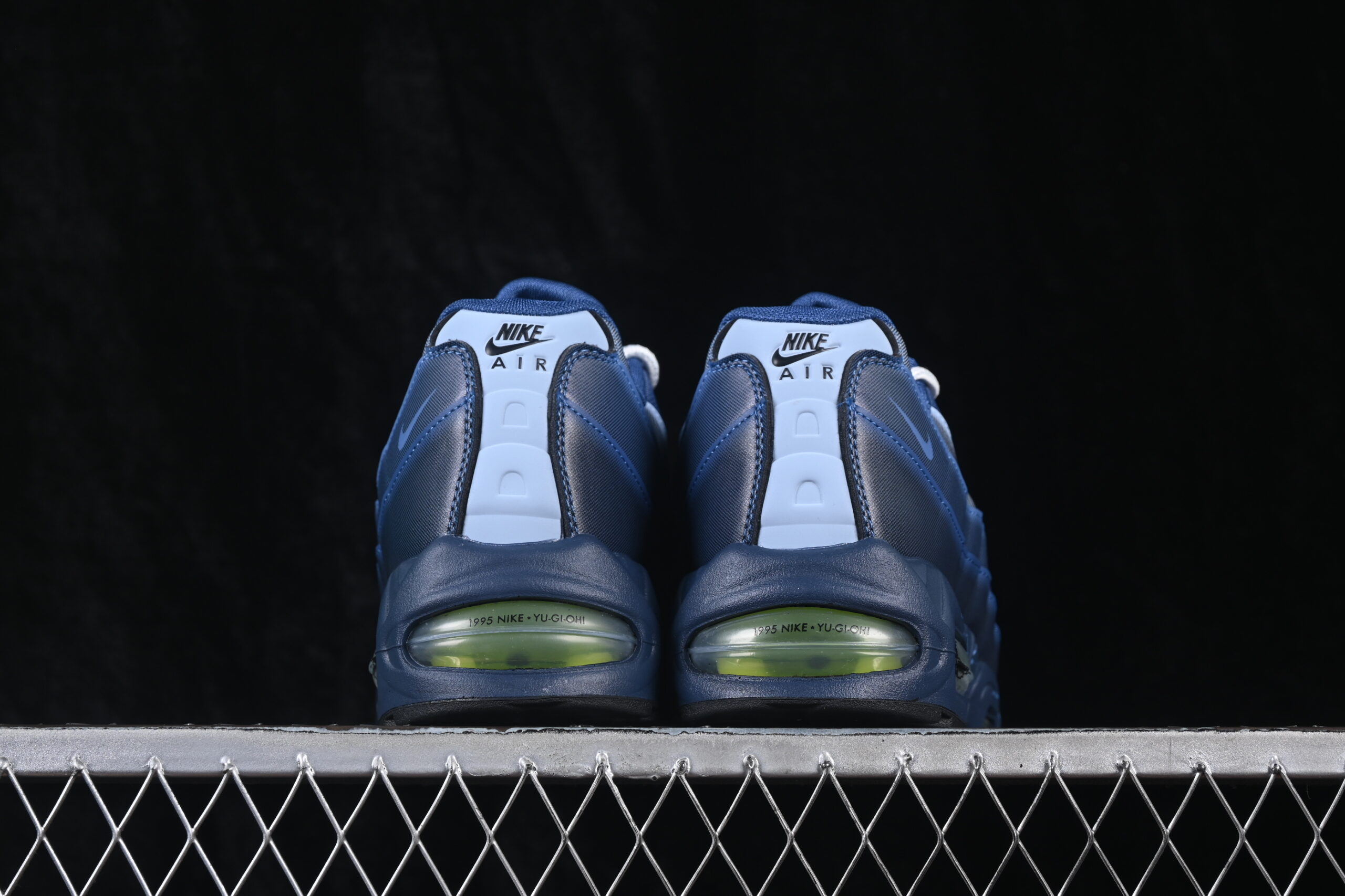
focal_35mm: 75
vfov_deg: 18.2
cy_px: 448
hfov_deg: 27.0
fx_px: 2802
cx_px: 672
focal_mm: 50
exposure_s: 1/80
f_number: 7.1
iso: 160
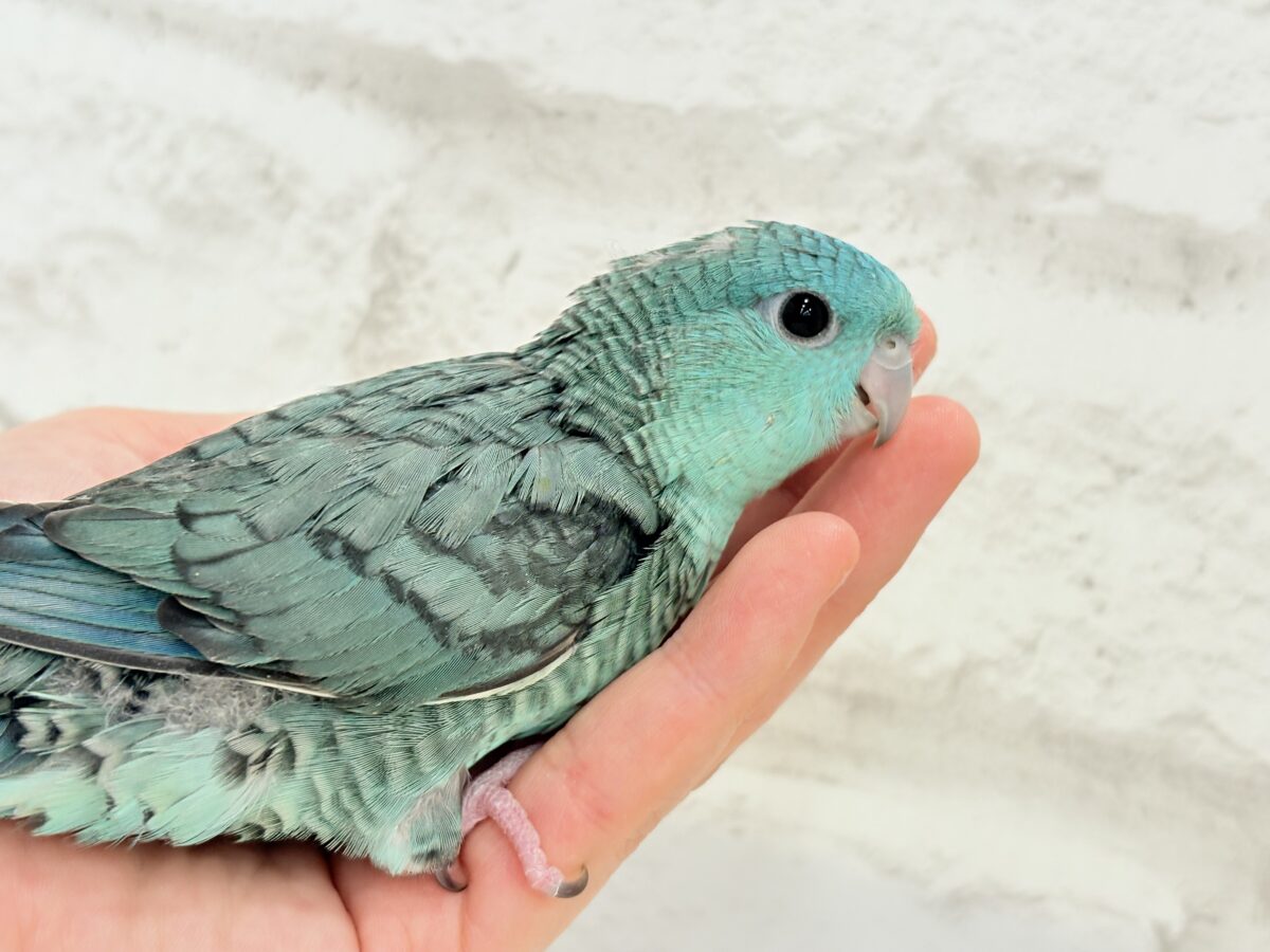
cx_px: 635
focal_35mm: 52
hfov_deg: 36.8
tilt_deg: -5.0
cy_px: 476
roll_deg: -13.0
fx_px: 1908
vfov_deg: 28.0
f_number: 1.6
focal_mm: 5.96
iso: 50
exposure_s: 1/50
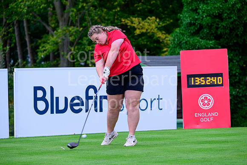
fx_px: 1338
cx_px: 124
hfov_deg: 10.5
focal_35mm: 195
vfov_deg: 7.0
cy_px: 82
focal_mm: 195
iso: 1600
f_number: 6.3
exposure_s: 1/1250
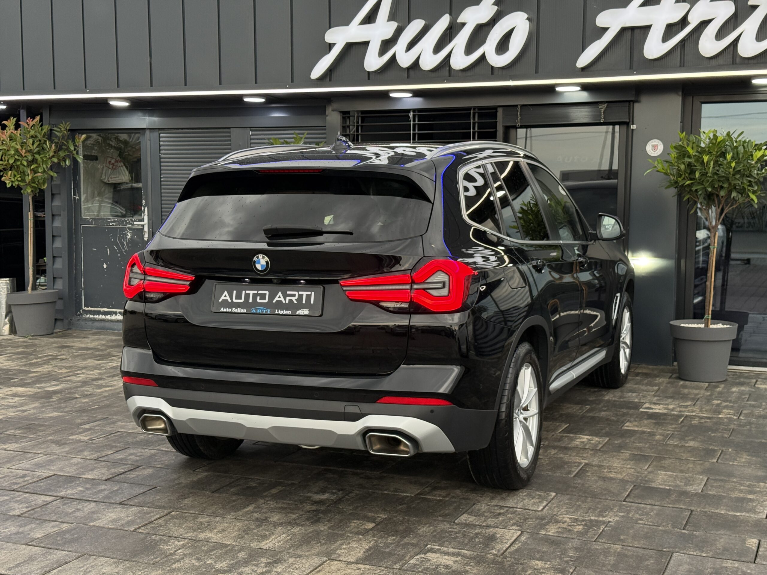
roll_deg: -0.6
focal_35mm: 48
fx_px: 1064
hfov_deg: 39.7
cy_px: 288
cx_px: 384
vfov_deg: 30.3
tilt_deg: -4.7
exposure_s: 1/128
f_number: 1.78
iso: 200
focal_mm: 6.76
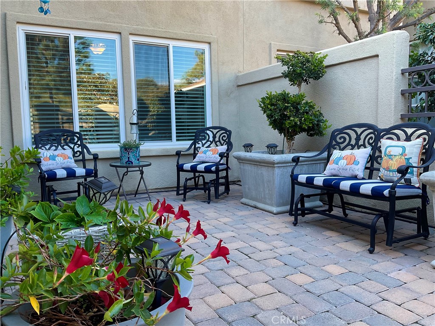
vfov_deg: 48.2
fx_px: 364
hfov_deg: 61.7
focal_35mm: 29
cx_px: 218
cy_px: 163
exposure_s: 1/122
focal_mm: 3
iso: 25
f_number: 1.8
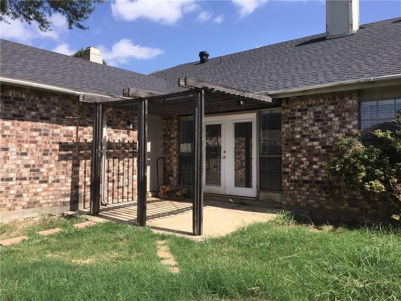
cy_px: 150
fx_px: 336
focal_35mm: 29
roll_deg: -1.2
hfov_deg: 61.7
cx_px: 200
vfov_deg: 48.2
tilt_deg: +2.1
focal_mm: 4.15
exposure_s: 1/1522
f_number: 2.2
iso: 32
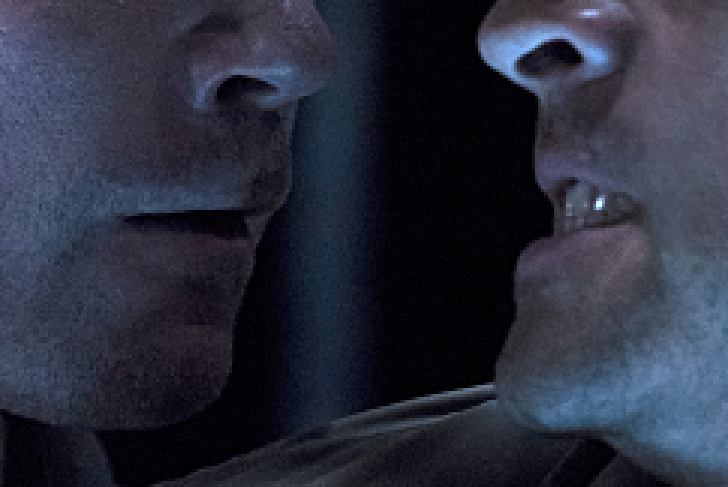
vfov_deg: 2.8
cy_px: 78
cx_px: 325
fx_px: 10022
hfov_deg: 4.2
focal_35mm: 495
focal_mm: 150
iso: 6400
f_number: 4
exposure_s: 1/200
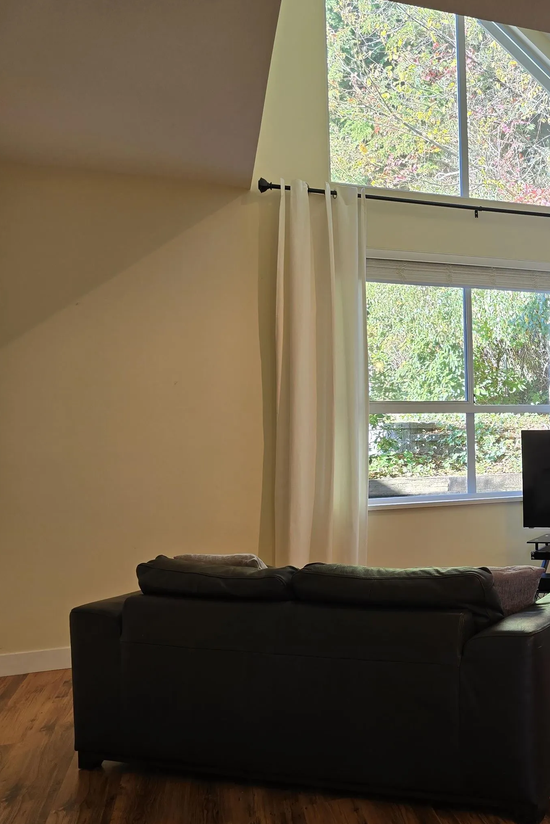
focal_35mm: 36
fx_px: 825
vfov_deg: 53.0
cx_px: 609
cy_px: 452
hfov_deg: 32.4
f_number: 1.7
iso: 40
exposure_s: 1/60
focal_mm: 6.3
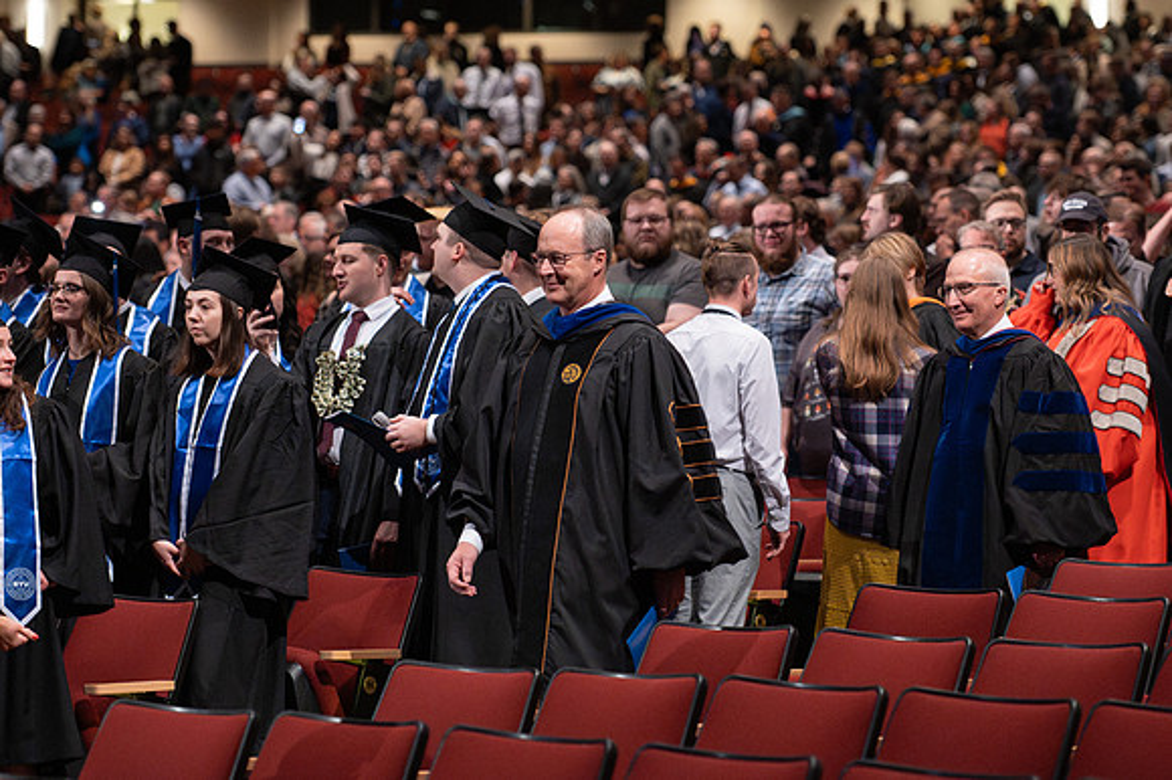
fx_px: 4027
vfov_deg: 11.1
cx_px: 609
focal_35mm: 124
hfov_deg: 16.6
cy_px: 307
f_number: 2.8
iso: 2500
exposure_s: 1/250
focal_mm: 102
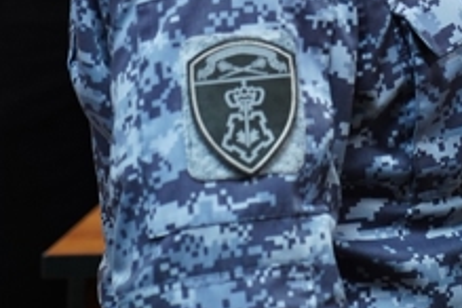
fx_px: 2464
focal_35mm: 192
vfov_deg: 7.1
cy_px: -103
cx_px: 774
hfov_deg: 10.2
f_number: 2.8
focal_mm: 56
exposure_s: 1/60
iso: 1000
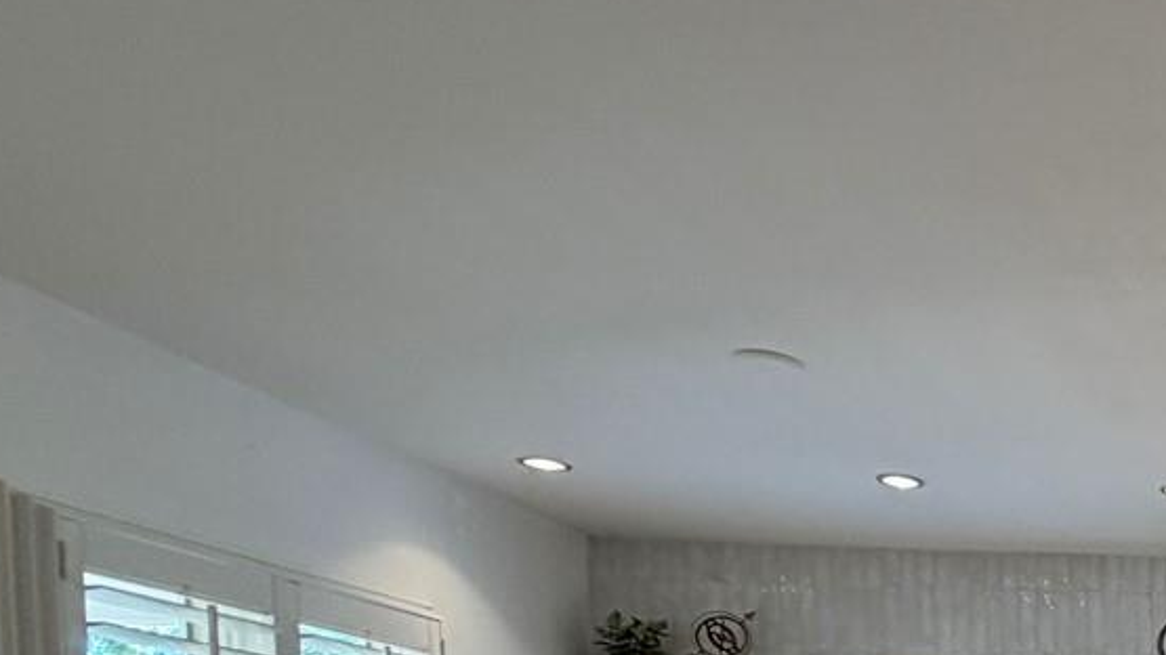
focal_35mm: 44
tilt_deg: -0.3
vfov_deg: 23.0
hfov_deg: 30.9
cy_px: 928
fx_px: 1360
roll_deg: +1.9
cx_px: 1649
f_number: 2.2
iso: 200
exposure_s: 1/120
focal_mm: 2.22
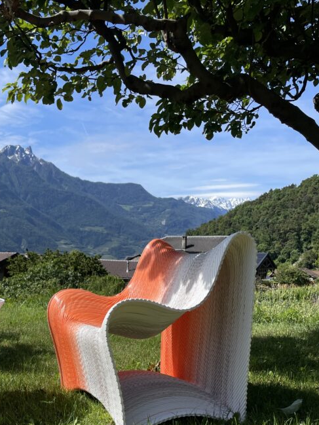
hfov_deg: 34.3
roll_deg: -0.4
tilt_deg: -6.2
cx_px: 74
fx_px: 504
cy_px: 312
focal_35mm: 41
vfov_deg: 44.4
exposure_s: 1/2747
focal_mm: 4.2
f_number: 1.6
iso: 32
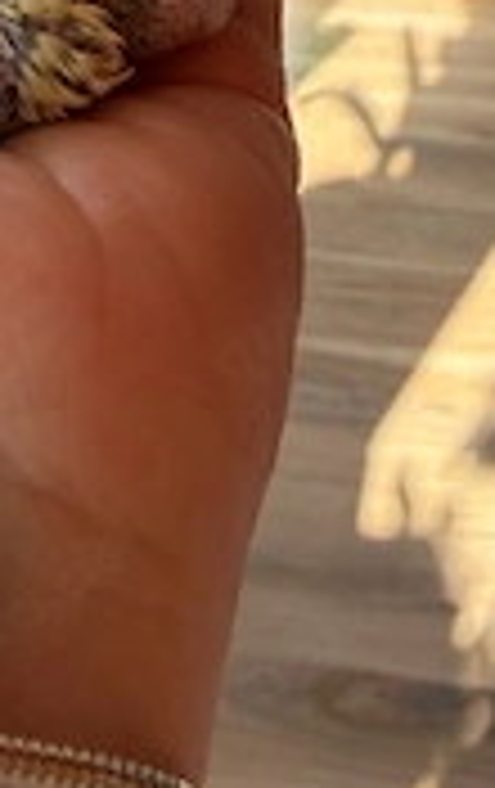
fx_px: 1247
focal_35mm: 58
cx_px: 94
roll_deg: -4.5
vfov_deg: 32.0
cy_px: -23
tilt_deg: -26.1
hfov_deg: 22.1
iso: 160
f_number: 2.2
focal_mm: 2.22
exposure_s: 1/99
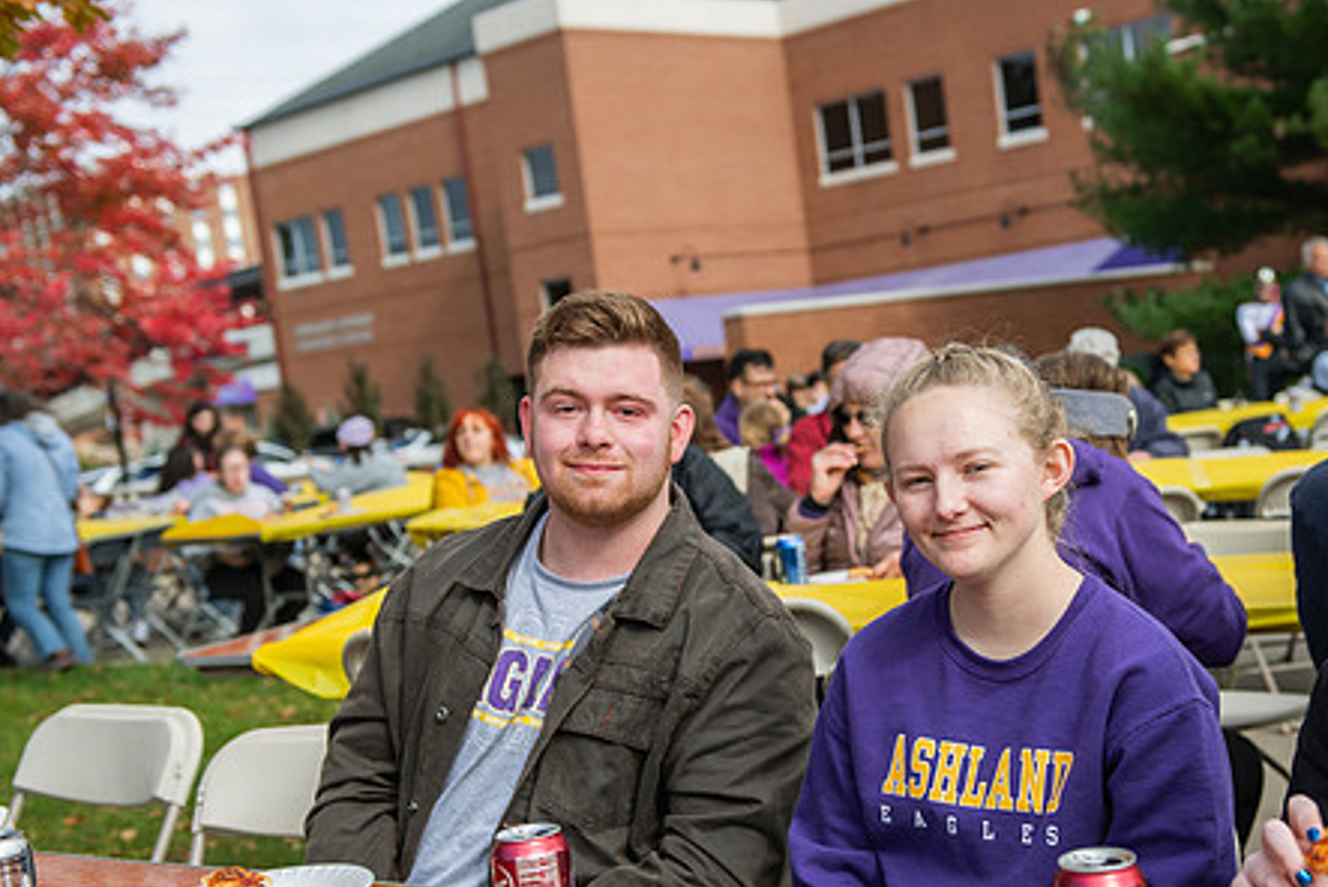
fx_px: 2030
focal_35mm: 55
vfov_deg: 24.6
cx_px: 821
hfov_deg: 36.0
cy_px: 559
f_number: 3.5
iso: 100
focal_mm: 42
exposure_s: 1/400
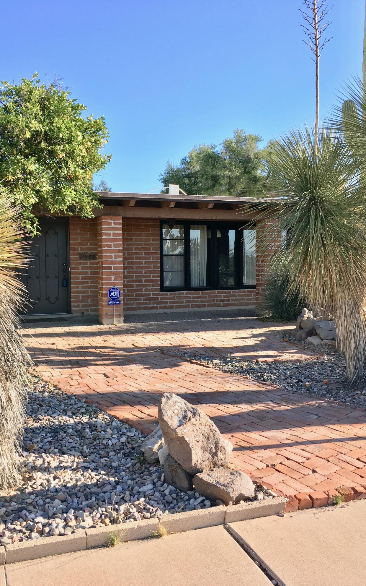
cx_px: 157
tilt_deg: -1.9
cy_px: 291
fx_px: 495
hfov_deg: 40.5
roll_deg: +1.3
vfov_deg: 61.2
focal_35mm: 31
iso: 25
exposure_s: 1/663
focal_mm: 4.15
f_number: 2.2
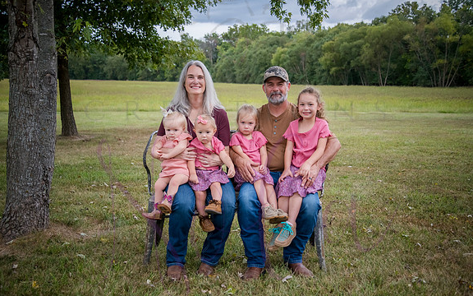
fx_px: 503
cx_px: 236
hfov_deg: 50.4
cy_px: 151
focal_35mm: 39
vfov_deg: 32.8
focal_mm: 38
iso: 400
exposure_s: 1/640
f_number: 4.2
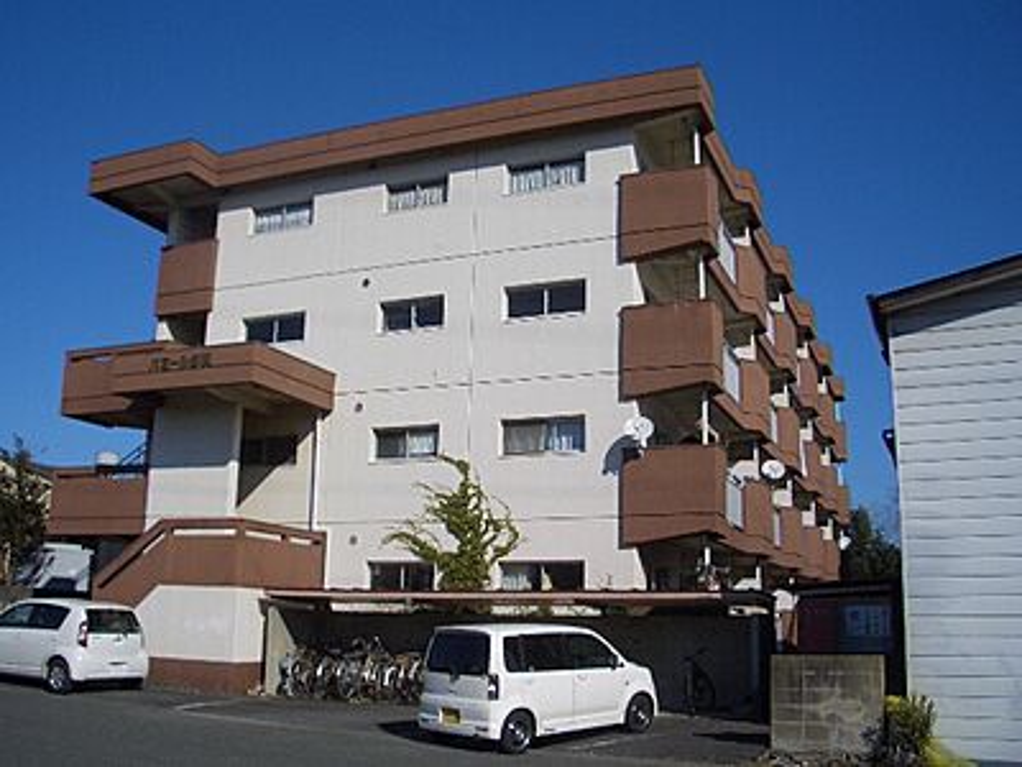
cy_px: 384
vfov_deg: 40.7
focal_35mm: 35
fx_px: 1033
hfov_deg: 52.6
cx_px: 511
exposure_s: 1/800
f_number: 4.3
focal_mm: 5.8
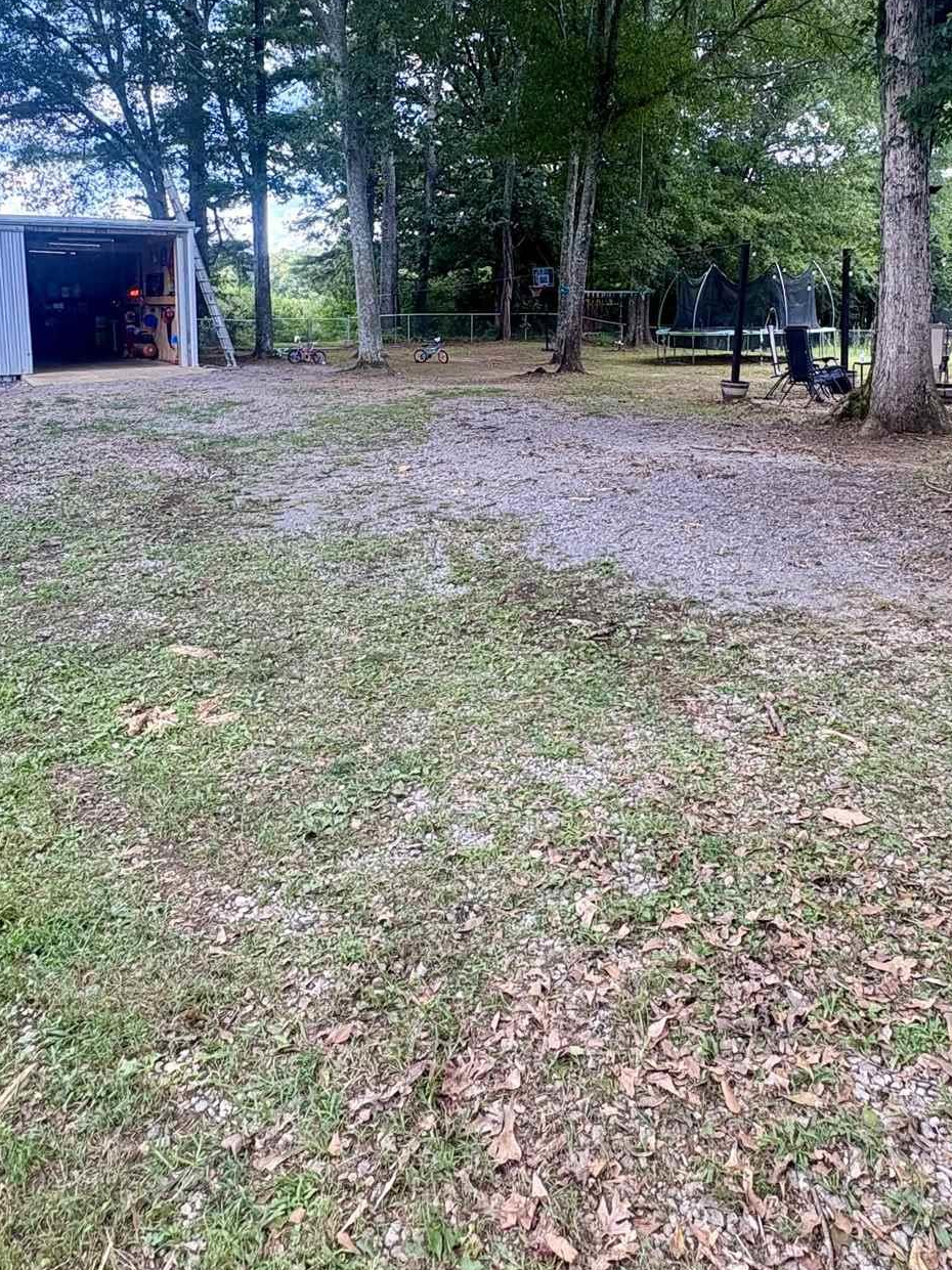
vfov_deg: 65.4
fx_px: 954
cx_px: 504
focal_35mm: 26
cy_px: 413
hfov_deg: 53.0
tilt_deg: -5.9
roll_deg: -0.2
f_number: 2.2
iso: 64
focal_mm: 2.22
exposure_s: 1/158
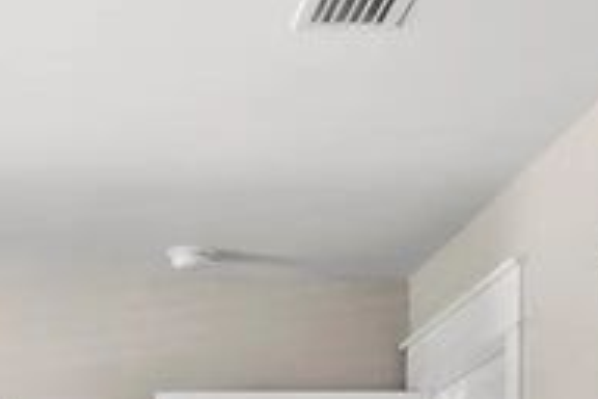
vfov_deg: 15.3
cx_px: -3
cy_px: 664
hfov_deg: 24.2
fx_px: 1329
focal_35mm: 80
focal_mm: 15
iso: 400
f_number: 8
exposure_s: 2
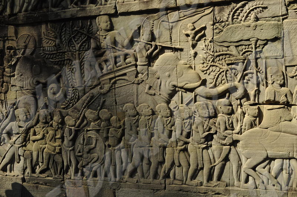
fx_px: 371
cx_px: 148
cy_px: 98
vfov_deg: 29.8
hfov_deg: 43.7
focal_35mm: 45
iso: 800
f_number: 13
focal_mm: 30
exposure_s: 1/640
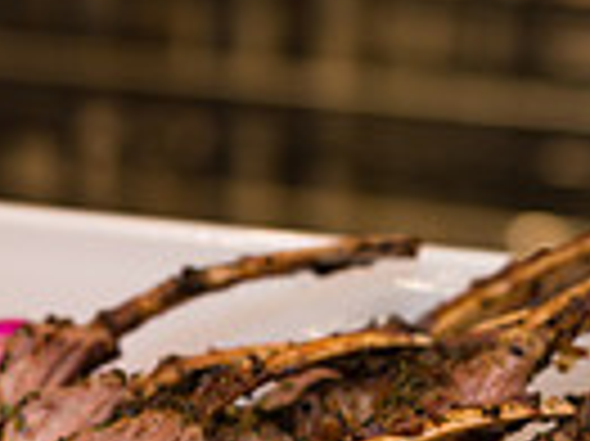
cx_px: 23
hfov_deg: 14.3
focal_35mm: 136
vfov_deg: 10.8
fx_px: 2316
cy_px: 472
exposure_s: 1/200
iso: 400
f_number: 3.2
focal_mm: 32
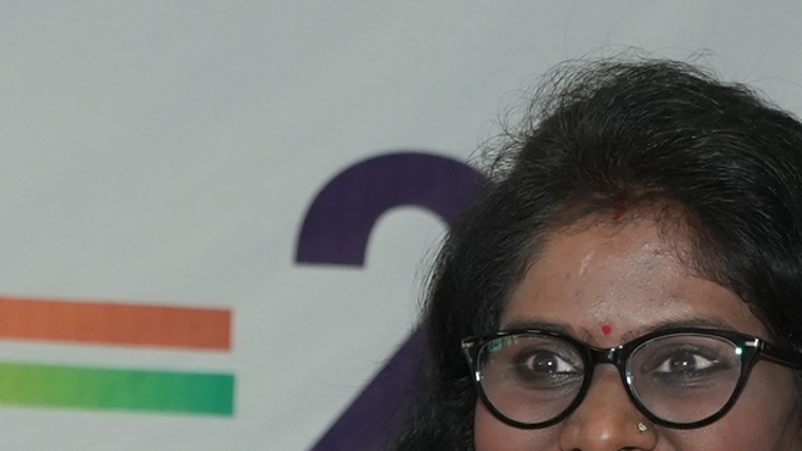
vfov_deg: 4.7
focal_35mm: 245
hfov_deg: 8.7
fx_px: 5208
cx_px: -52
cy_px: 1346
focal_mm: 37.3
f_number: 4.5
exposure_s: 1/200
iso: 1250
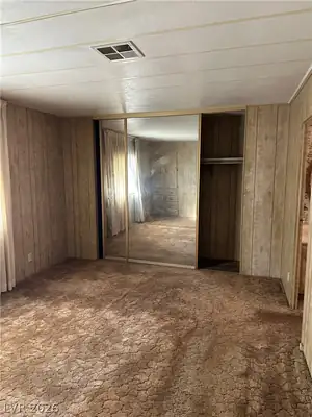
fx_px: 288
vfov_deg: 71.6
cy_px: 208
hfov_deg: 56.8
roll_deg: +0.4
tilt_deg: -7.4
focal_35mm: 24
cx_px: 156
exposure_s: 1/60
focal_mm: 6.86
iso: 640
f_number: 1.78
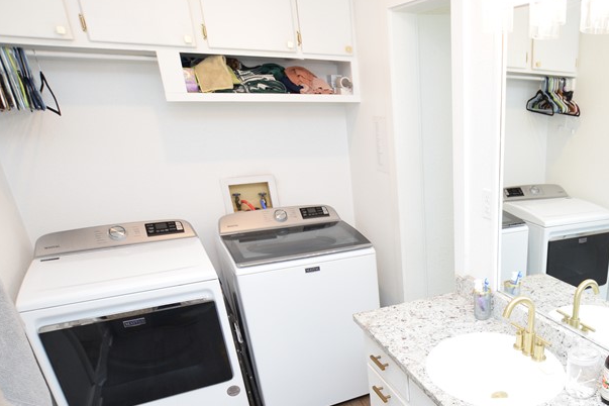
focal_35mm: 27
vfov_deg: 45.7
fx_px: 457
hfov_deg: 61.2
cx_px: 497
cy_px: 319
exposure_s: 1/60
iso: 450
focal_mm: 10
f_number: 4
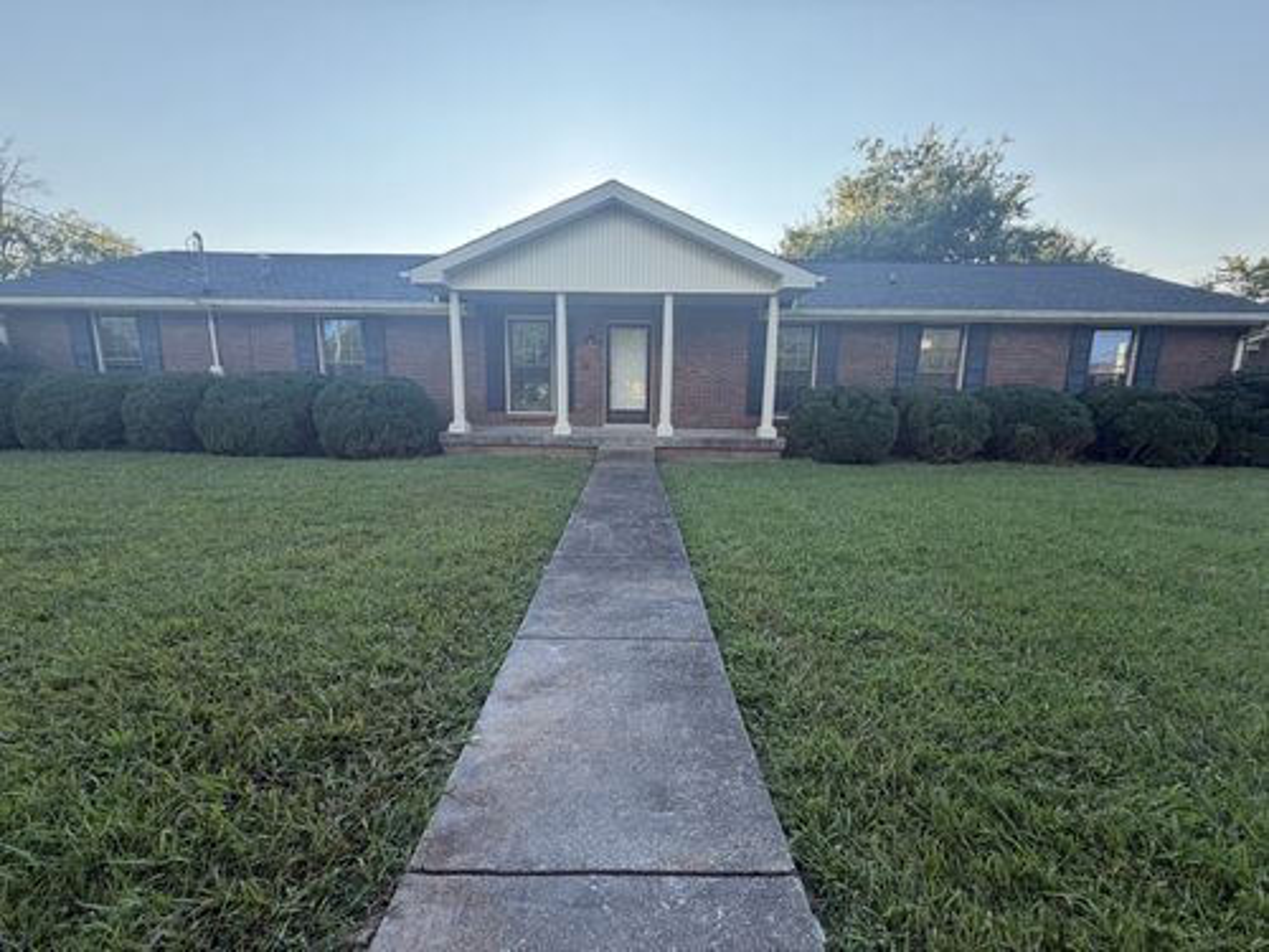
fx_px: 513
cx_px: 634
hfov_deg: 102.1
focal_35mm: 14
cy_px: 476
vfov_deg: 85.7
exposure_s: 1/502
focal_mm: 2.22
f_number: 2.2
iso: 50
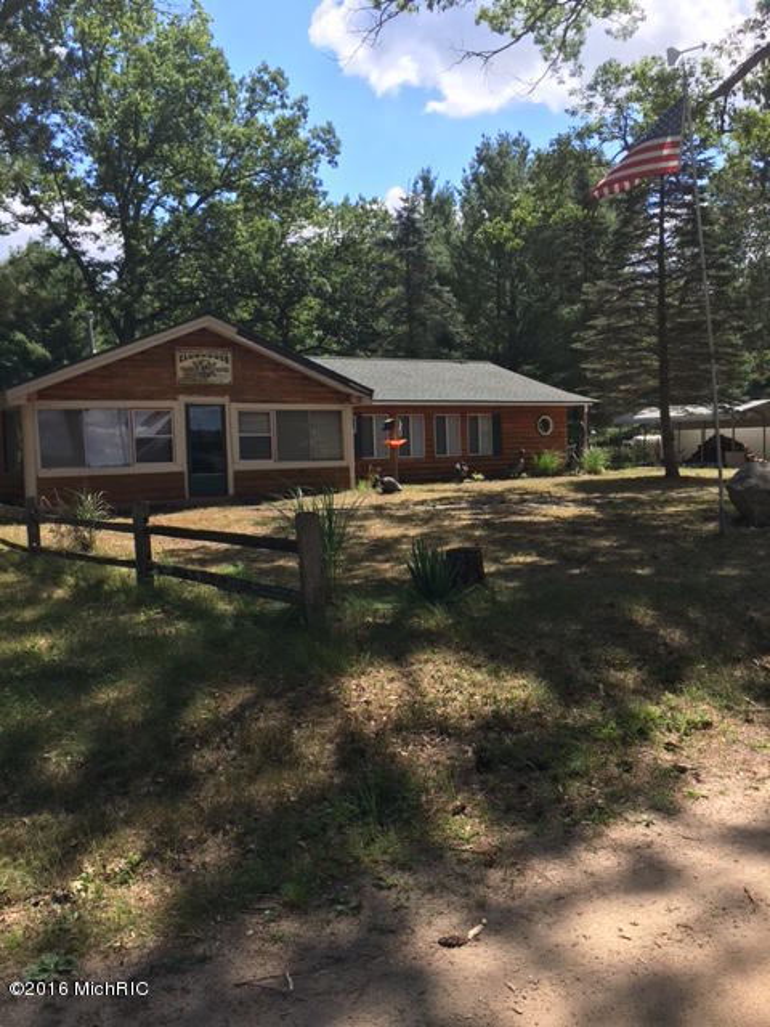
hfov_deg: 48.2
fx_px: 860
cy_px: 514
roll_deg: +1.0
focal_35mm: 29
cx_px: 385
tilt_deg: -2.6
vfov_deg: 61.7
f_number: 2.2
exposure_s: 1/836
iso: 25
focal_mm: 4.15
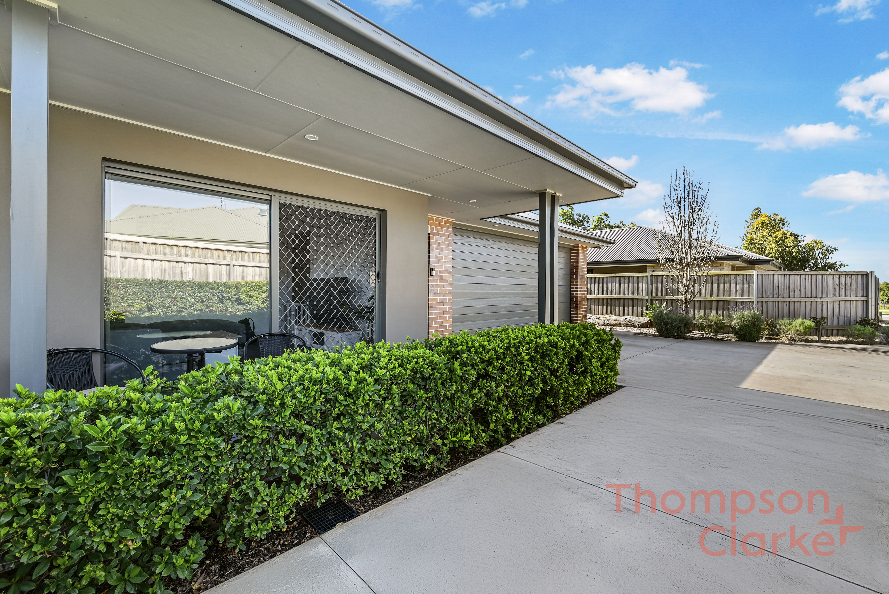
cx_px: 444
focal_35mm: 14
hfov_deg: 104.2
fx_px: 346
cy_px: 297
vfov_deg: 81.3
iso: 100
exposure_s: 1/50
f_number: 9
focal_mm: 14
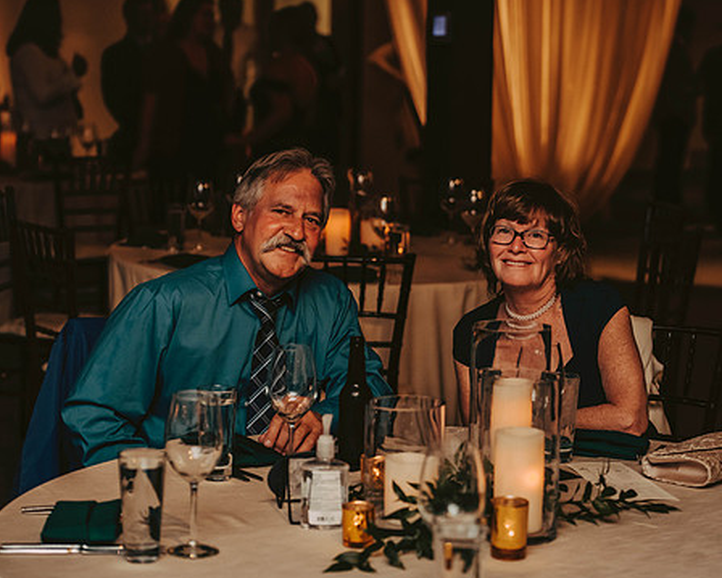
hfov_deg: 22.5
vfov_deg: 18.1
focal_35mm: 85
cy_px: 295
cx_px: 390
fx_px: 1818
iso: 2500
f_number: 3.2
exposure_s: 1/200
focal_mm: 70
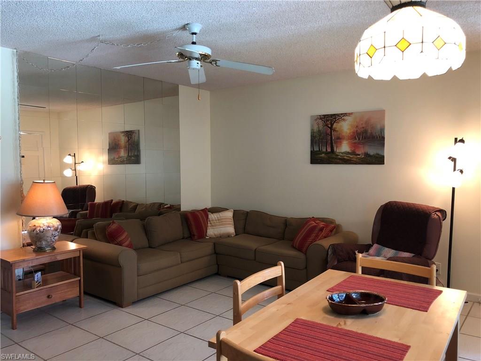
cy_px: 180
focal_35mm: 29
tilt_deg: -1.9
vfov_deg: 48.2
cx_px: 240
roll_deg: +0.7
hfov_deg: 61.7
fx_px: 403
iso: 50
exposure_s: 1/15
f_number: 1.8
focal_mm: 3.99
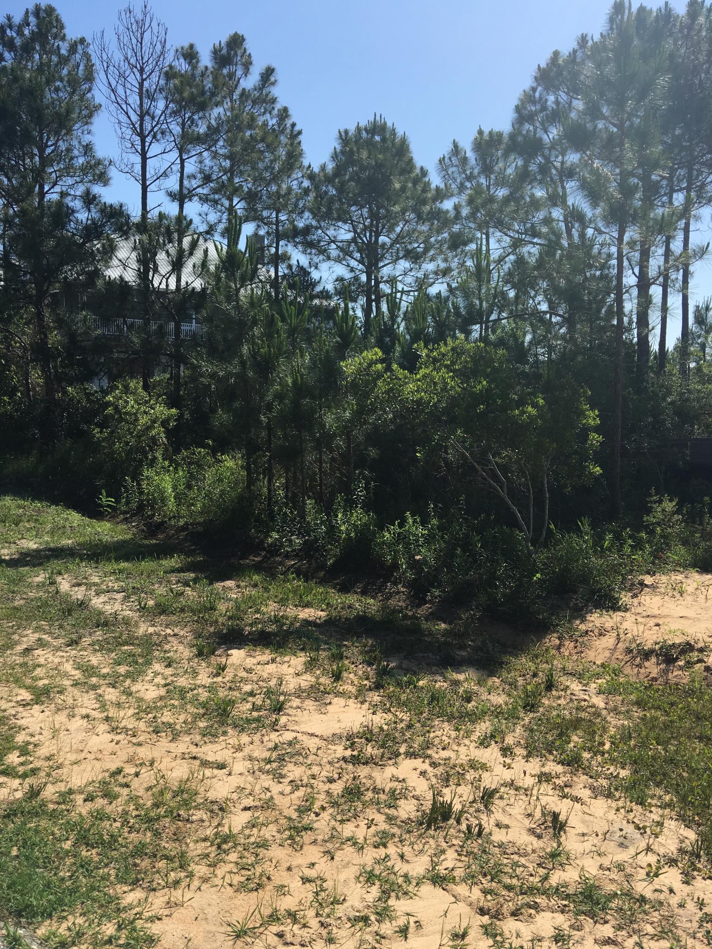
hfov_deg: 48.2
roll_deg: +0.1
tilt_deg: -5.4
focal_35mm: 29
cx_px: 356
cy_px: 474
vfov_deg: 61.7
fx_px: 795
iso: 25
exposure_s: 1/1637
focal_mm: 4.15
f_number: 2.2
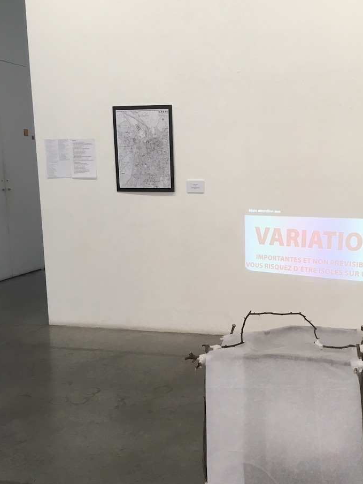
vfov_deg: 45.7
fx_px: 573
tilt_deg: -10.3
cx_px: 254
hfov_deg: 34.7
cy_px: 256
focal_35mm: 41
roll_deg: +1.4
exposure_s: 1/33
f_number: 2.2
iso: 40
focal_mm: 4.15
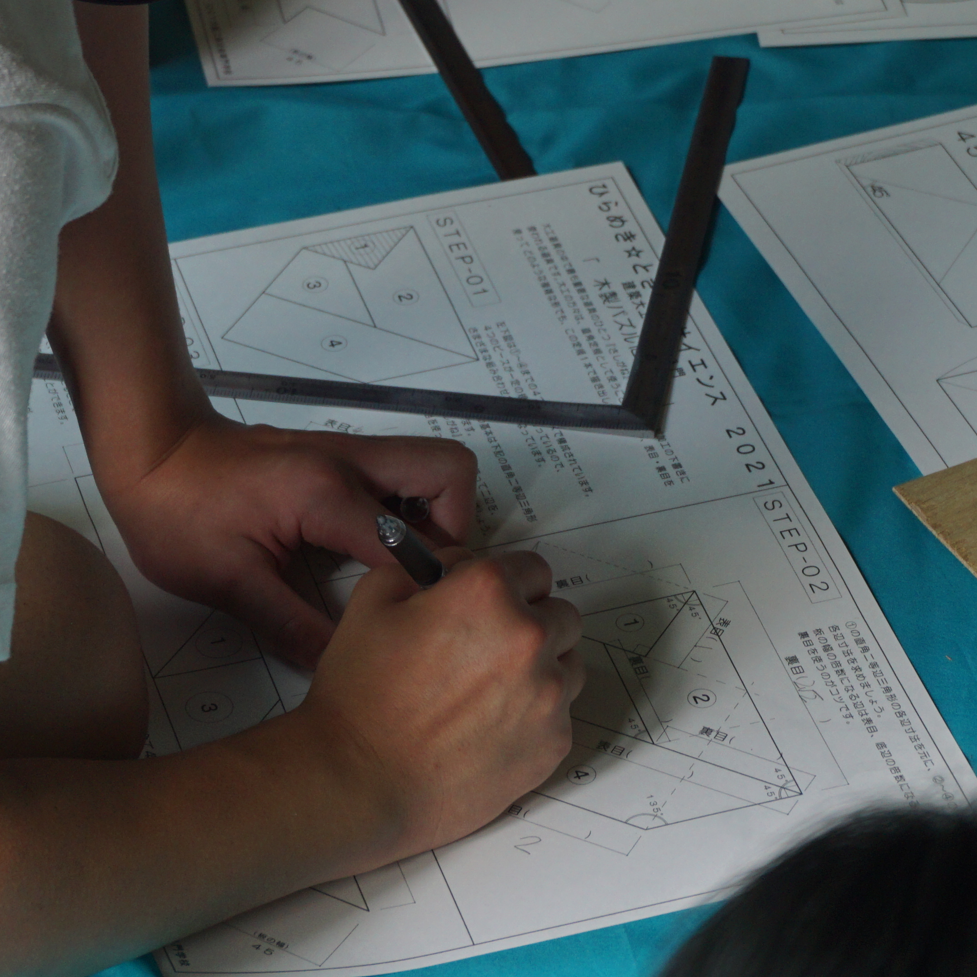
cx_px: 498
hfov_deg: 11.2
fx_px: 4981
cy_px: 104
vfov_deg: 11.1
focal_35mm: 156
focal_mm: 44
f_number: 5.6
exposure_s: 1/80
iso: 250
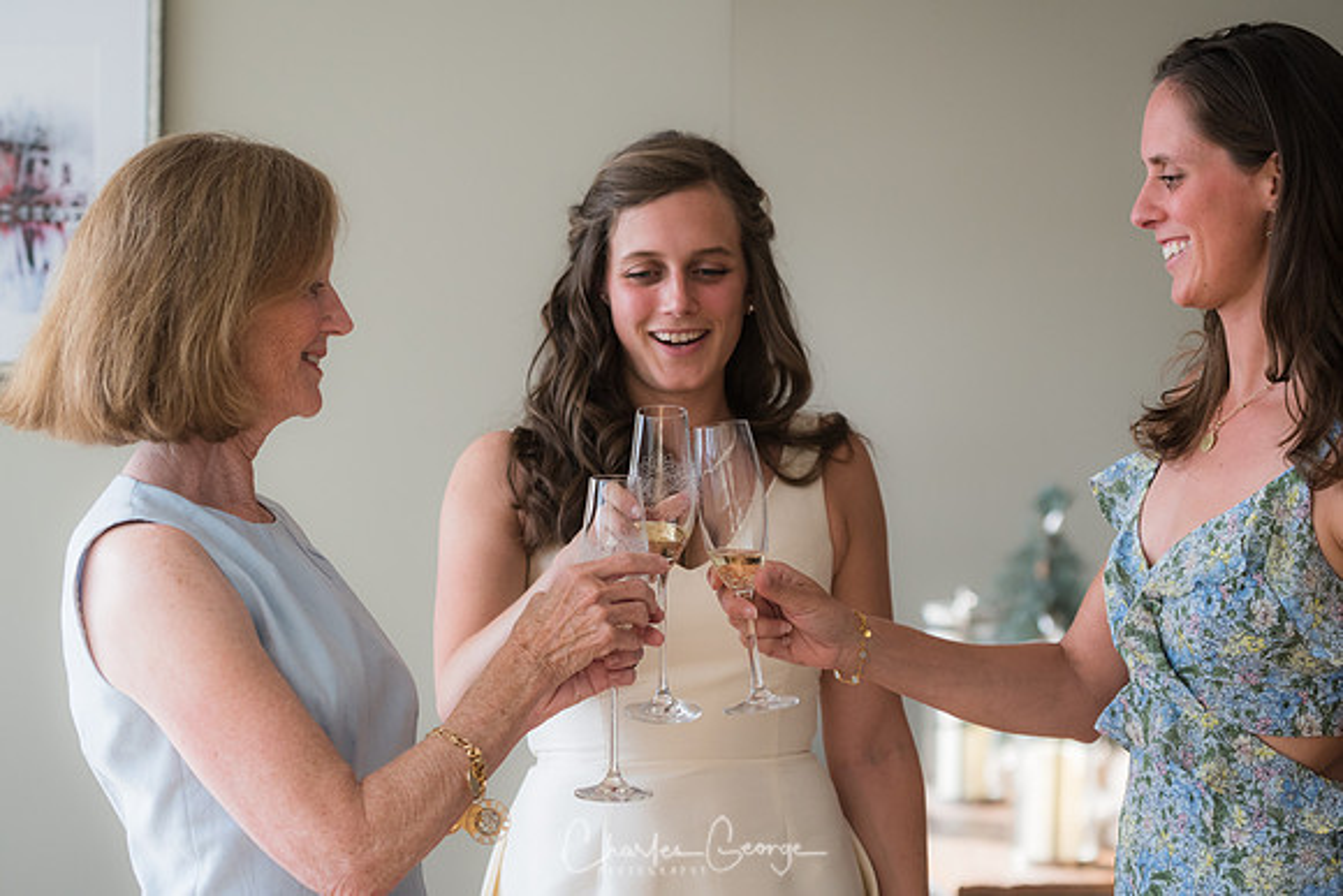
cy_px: 448
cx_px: 672
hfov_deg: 19.5
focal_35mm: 105
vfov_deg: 13.0
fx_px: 3918
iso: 640
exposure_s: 1/800
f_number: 3.2
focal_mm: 70
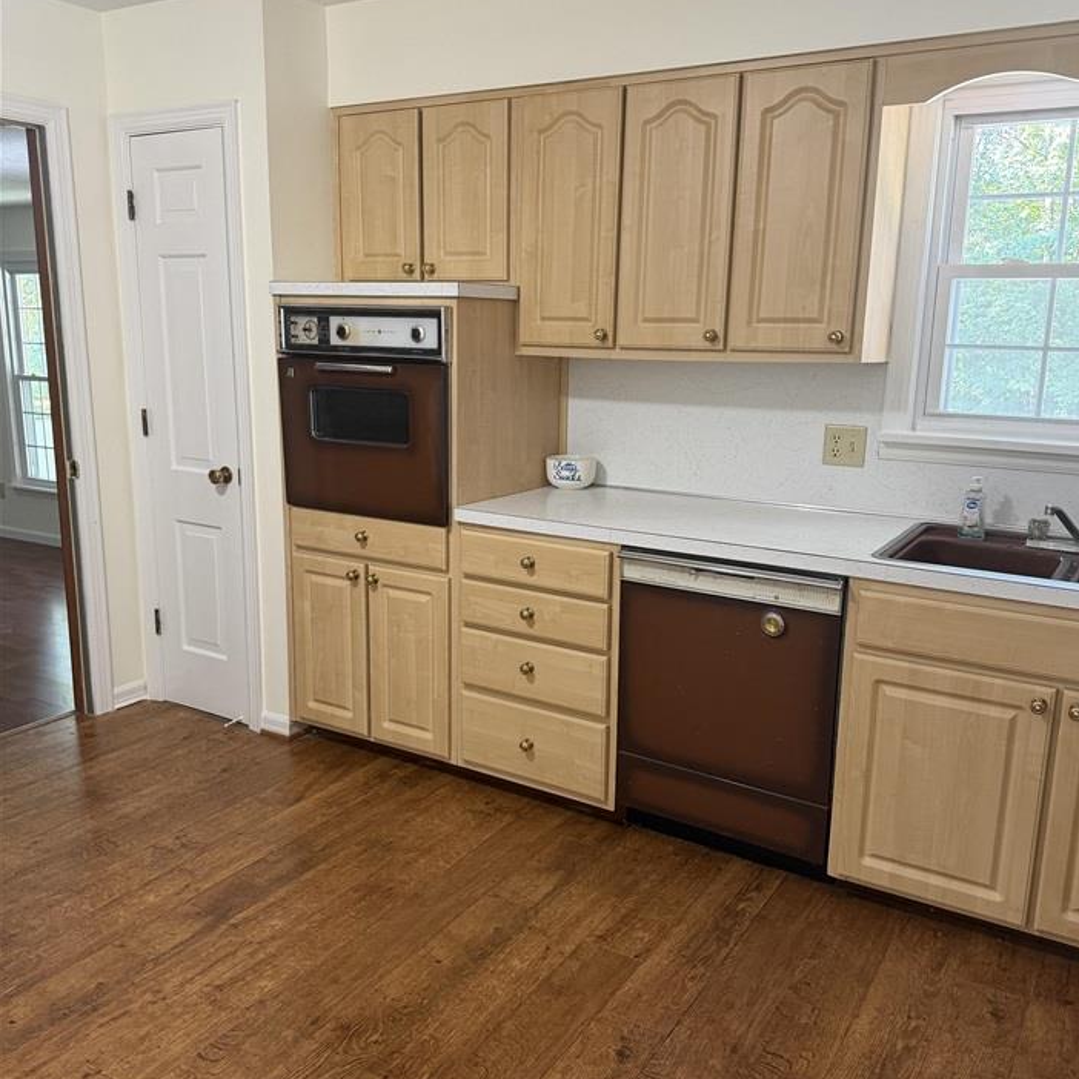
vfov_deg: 55.6
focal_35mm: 29
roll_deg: -1.0
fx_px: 1023
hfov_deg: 55.6
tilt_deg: -11.7
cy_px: 550
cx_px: 552
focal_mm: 6.76
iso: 250
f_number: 1.78
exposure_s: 1/60
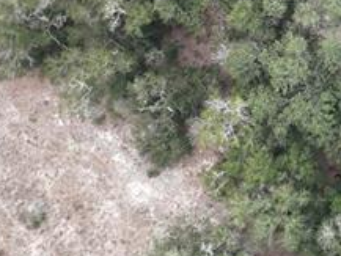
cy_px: -253
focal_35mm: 113
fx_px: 1114
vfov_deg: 11.8
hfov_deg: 14.8
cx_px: 646
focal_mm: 12.29
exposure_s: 1/40
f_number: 2.8
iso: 100
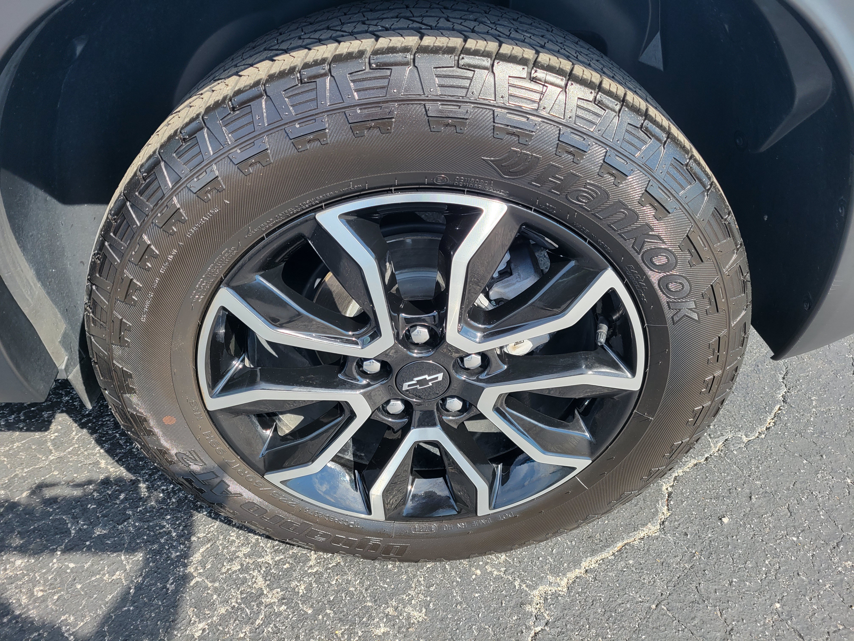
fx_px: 641
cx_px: 427
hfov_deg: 67.3
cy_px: 320
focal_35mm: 26
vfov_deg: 53.1
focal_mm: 5.4
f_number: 1.8
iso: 40
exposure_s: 1/440
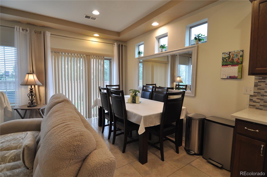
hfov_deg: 95.1
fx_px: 122
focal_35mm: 16
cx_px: 134
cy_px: 88
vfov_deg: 71.9
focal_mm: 11
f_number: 4
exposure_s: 1/60
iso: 450
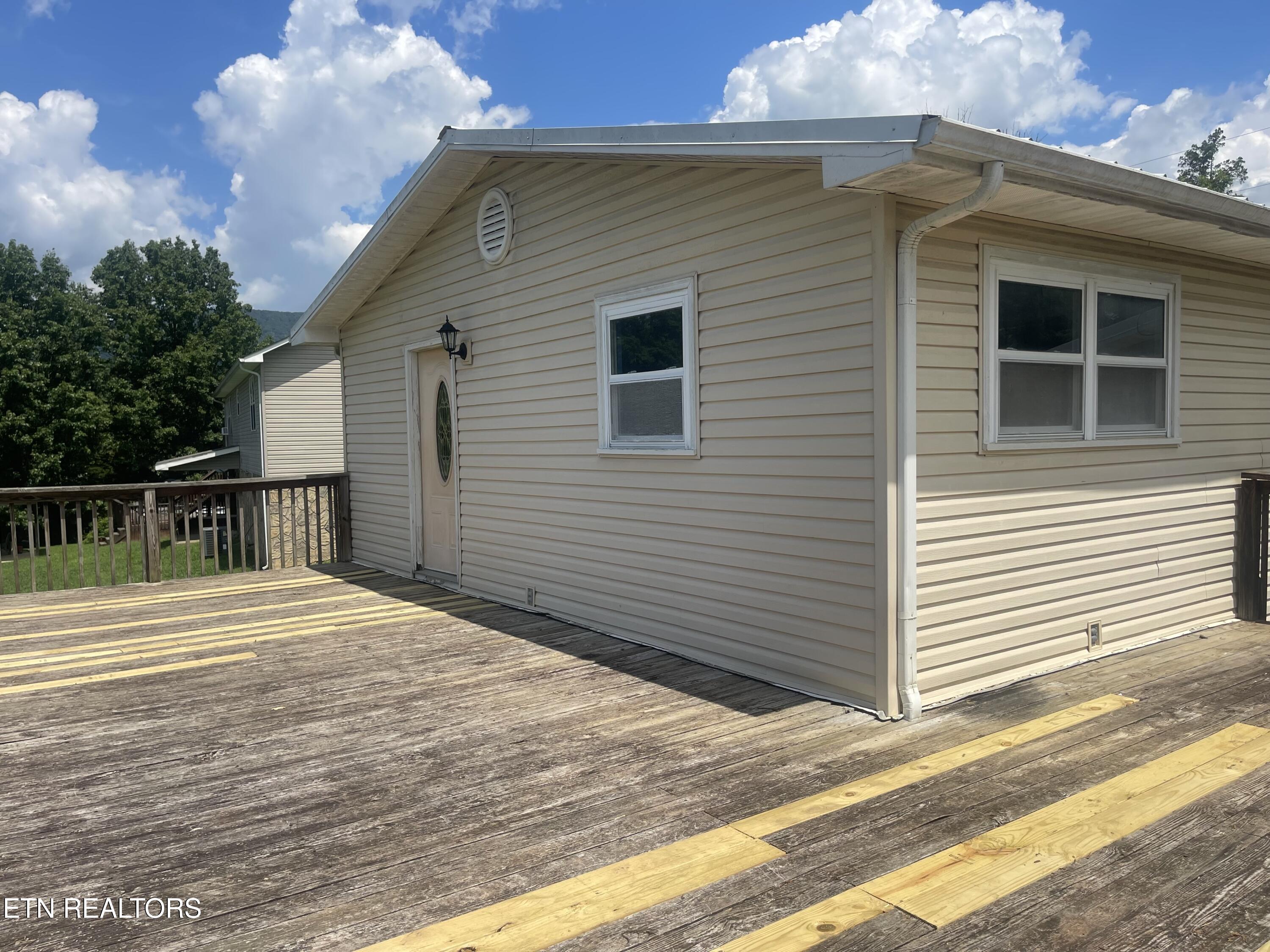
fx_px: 917
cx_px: 635
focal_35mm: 25
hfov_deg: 69.4
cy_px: 476
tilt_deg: -3.2
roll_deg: +1.1
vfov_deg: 54.9
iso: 32
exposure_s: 1/5128
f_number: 1.6
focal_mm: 5.1
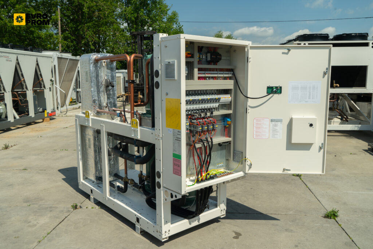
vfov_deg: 43.6
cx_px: 186
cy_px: 124
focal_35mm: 30
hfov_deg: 61.9
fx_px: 311
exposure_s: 1/100
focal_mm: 30
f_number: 11
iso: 100
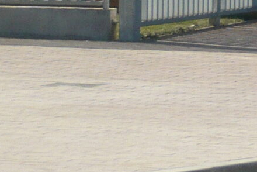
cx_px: 641
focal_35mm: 405
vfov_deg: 3.4
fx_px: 2893
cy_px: -209
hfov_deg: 4.9
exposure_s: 1/640
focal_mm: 11.1
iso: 100
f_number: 4.5
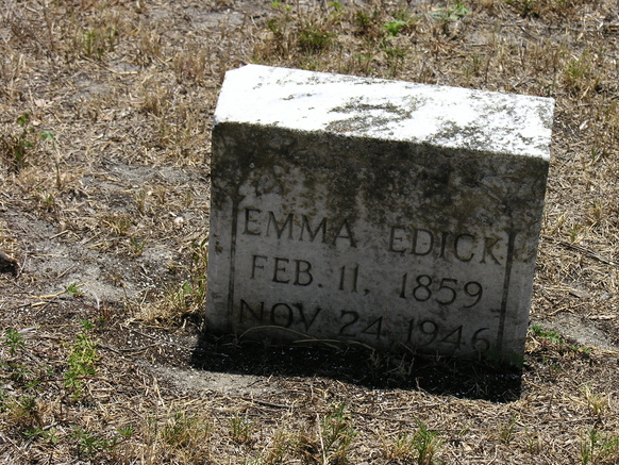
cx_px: 420
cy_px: 266
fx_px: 2093
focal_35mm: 117
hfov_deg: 16.8
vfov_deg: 12.7
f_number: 4.4
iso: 50
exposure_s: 1/478
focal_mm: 21.8
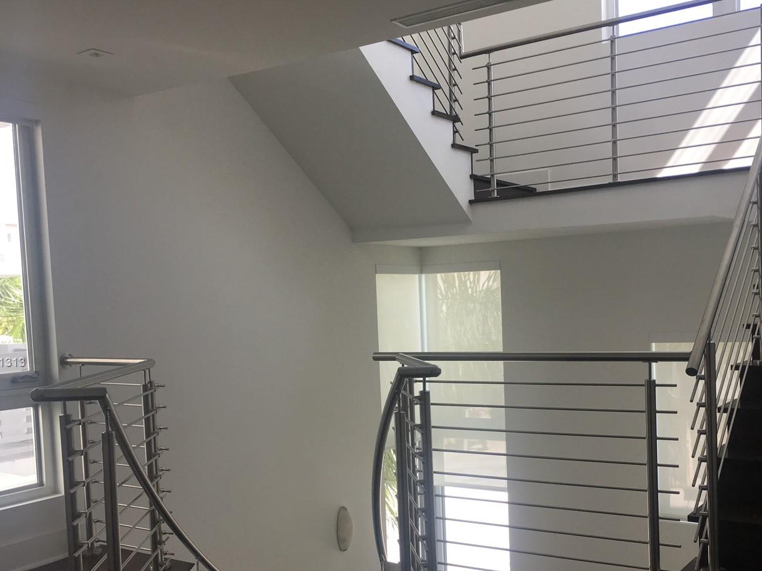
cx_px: 426
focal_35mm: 38
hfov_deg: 48.9
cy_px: 363
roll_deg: +2.1
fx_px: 837
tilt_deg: -3.5
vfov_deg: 37.5
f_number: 2.2
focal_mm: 4.15
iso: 32
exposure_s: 1/120
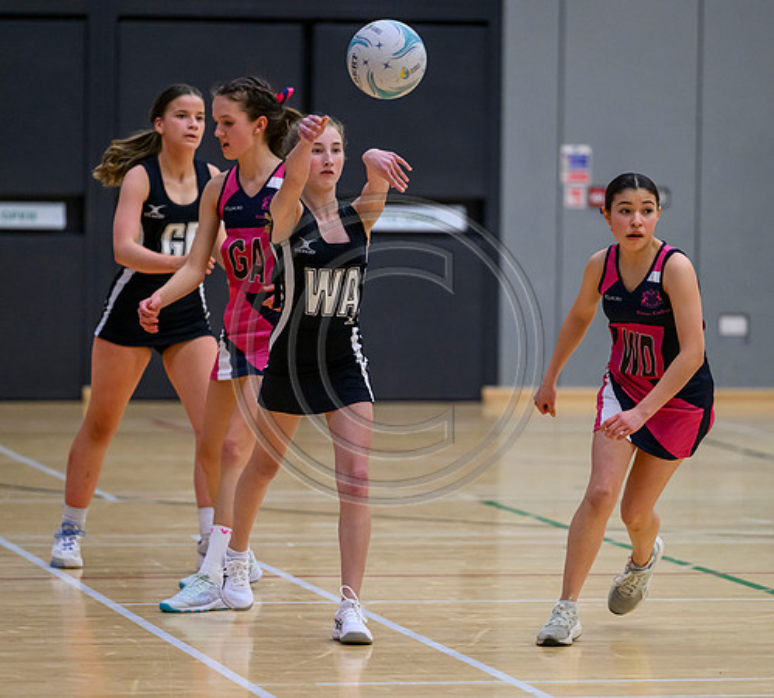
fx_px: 5811
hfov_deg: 7.6
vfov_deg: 6.9
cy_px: 349
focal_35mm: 241
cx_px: 377
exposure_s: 1/1250
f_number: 3.2
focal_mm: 200
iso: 6400
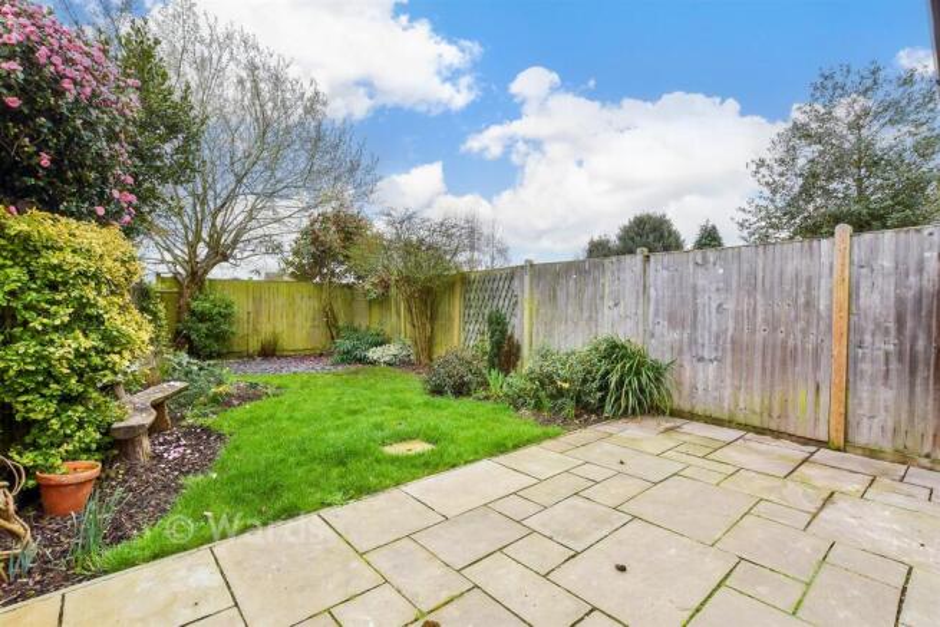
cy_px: 314
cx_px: 470
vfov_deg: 77.4
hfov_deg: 100.4
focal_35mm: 15
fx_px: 392
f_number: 8
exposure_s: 1/80
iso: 320
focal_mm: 10
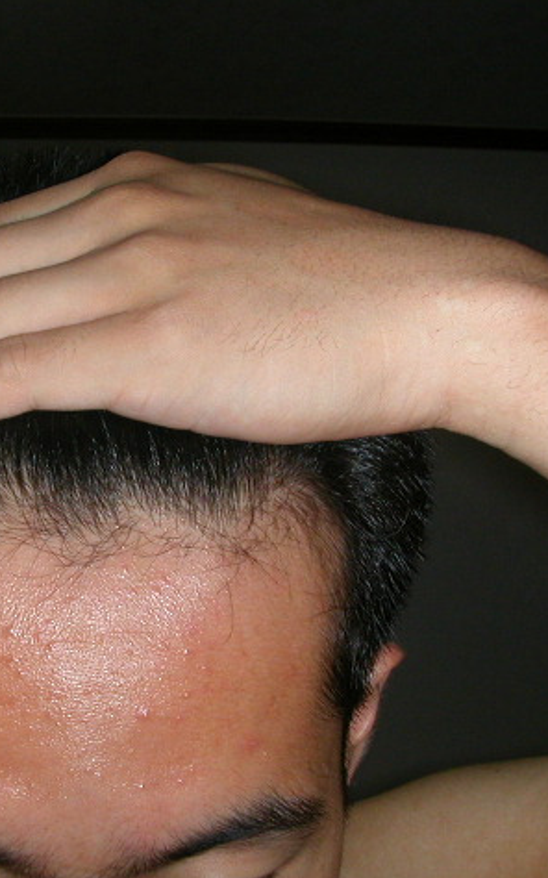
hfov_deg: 23.8
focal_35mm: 53
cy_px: 437
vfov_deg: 38.2
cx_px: 67
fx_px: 1267
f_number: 4.5
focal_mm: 5.6
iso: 100
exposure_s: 1/59.9
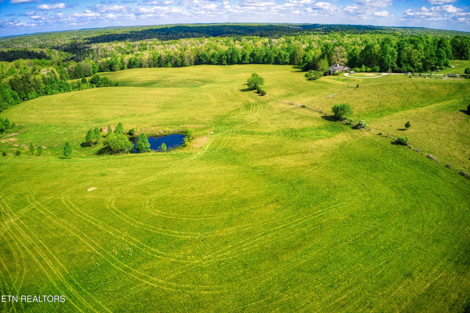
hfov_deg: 65.5
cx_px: 235
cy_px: 156
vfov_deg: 46.4
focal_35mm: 28
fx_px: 365
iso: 400
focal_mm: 10.26
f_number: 5
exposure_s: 1/80
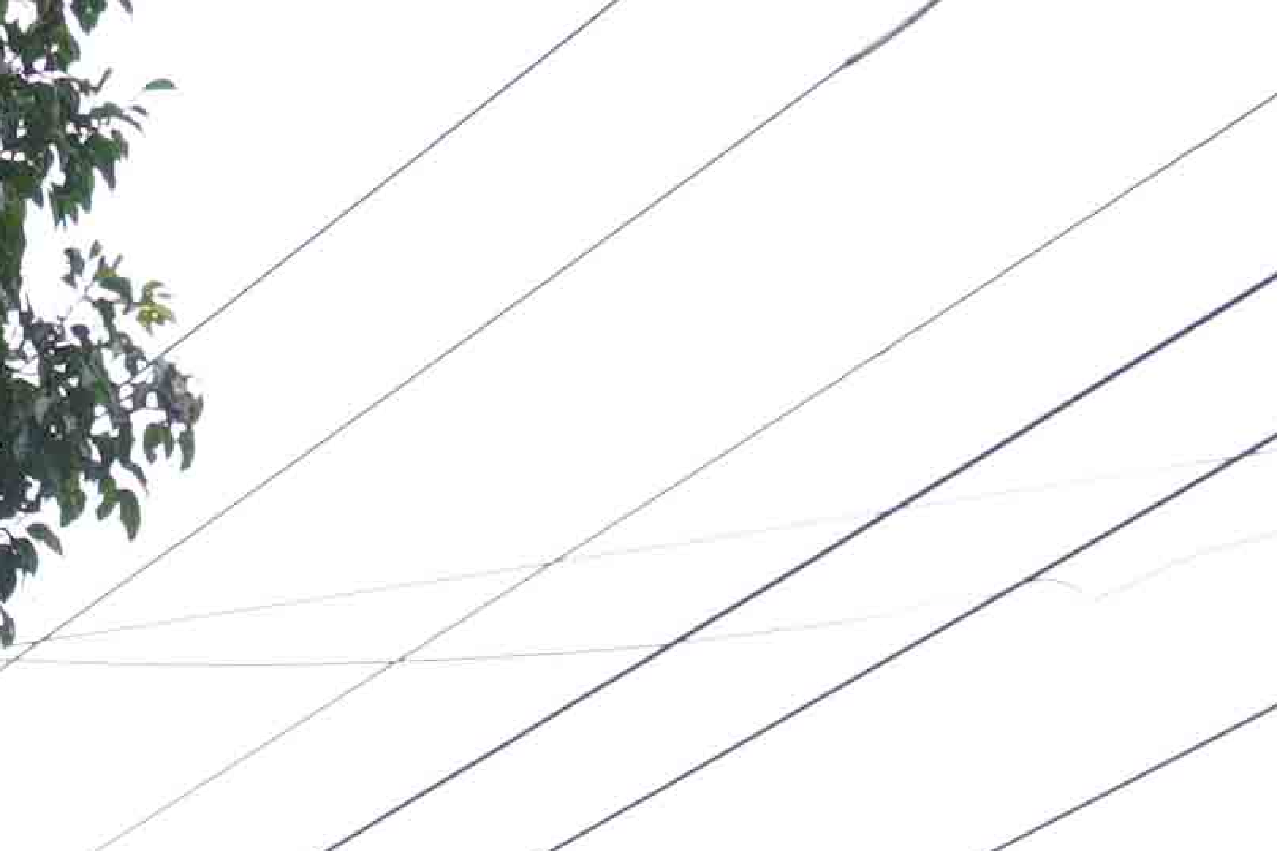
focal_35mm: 123
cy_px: 3111
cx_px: 6
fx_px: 4353
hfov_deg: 16.4
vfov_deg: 8.1
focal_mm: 11
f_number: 1.8
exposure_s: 1/800
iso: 100
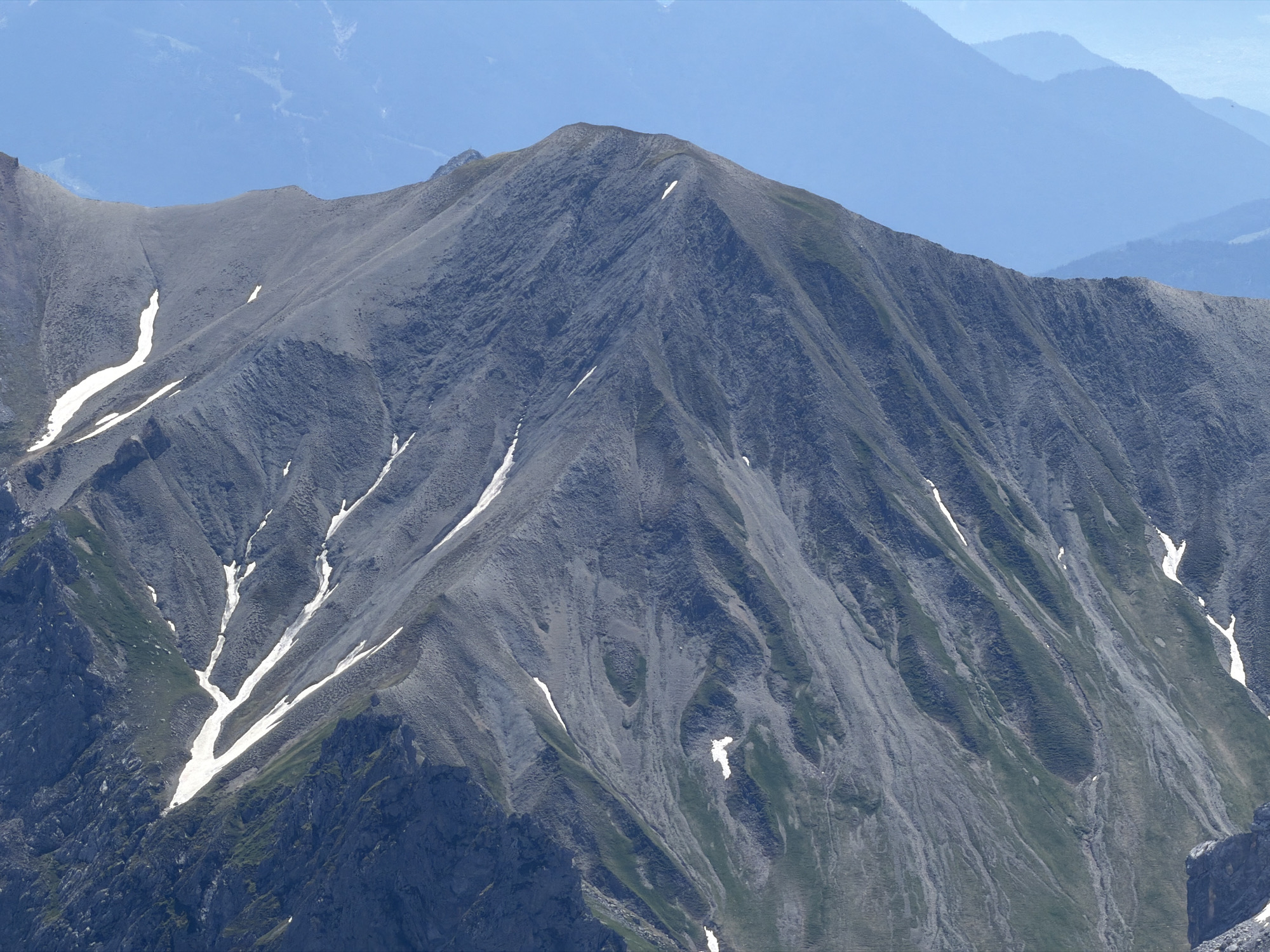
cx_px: 635
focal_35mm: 200
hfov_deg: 9.9
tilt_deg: -5.9
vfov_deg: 7.4
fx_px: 7338
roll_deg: +0.6
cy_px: 476
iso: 16
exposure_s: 1/639
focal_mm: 16.89
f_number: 2.8
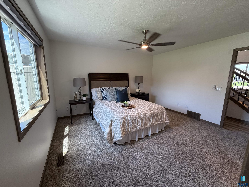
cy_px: 94
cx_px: 124
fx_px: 101
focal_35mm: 14
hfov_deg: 102.1
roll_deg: -0.4
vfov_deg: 85.7
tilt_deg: -9.6
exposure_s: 1/120
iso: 160
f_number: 2.2
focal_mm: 2.22
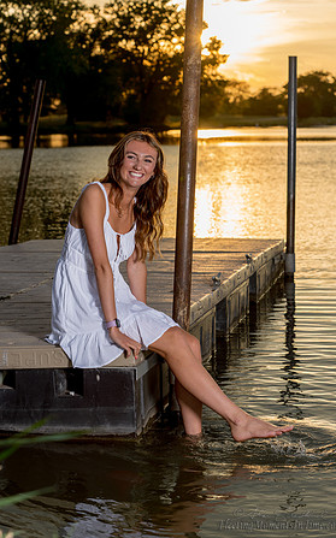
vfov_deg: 26.8
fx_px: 1129
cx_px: 171
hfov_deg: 16.9
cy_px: 270
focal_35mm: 77
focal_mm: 75
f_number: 5.6
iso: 100
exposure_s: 1/250
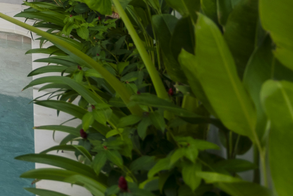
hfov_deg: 17.0
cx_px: -339
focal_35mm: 74
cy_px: -143
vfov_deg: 16.0
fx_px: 603
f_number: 2.8
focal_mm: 17
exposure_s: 1/1250
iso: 100
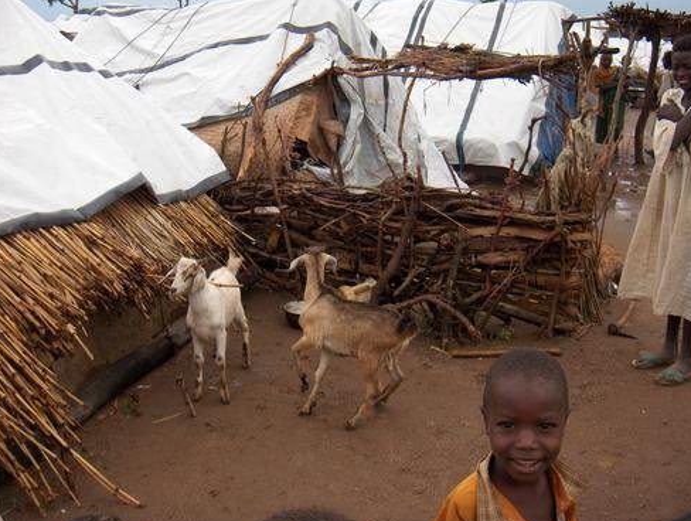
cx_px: 347
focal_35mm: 40
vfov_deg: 36.1
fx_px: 800
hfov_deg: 46.7
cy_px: 264
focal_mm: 8
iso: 100
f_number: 2.8
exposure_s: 1/388
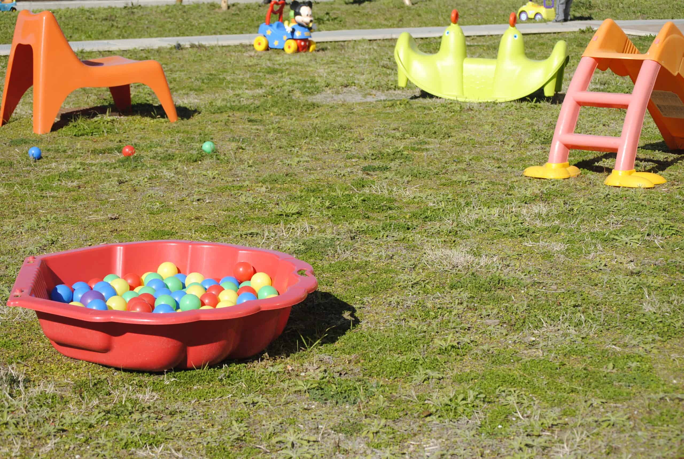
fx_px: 1571
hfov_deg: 24.6
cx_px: 342
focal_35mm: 82
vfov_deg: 16.6
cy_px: 230
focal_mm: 55
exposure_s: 1/800
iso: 200
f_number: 6.3
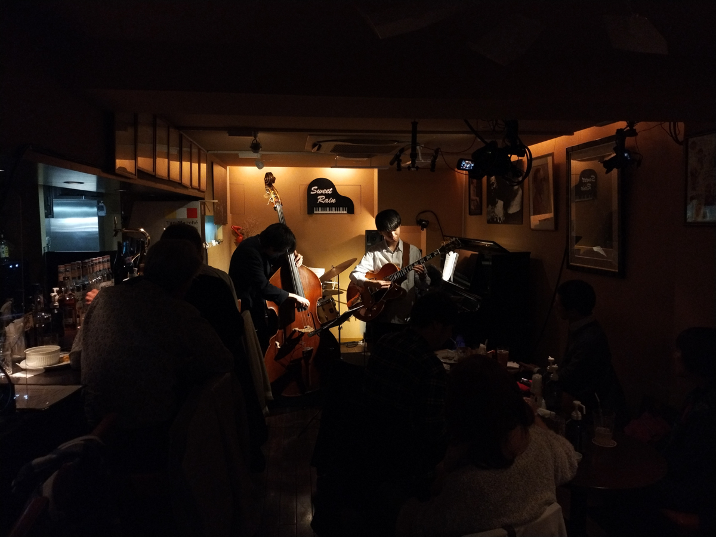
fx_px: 517
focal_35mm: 25
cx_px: 358
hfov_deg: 69.4
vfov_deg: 54.9
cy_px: 268
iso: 400
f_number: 1.7
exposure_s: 1/45
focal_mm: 4.71
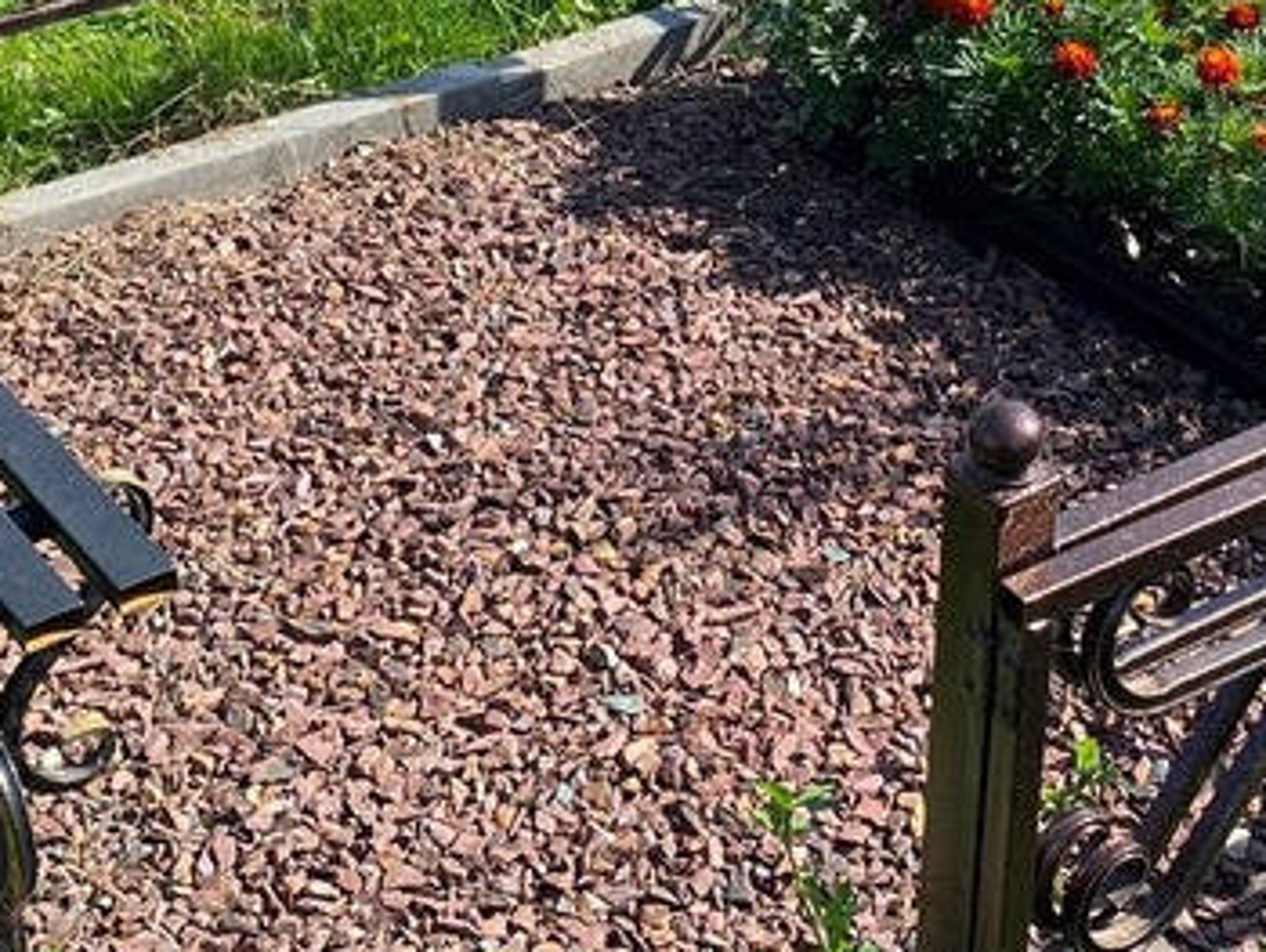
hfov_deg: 25.6
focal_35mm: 76
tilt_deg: -23.4
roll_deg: -0.9
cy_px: -65
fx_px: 2781
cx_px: 756
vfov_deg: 18.7
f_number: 1.8
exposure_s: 1/1025
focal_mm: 4.25
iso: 32
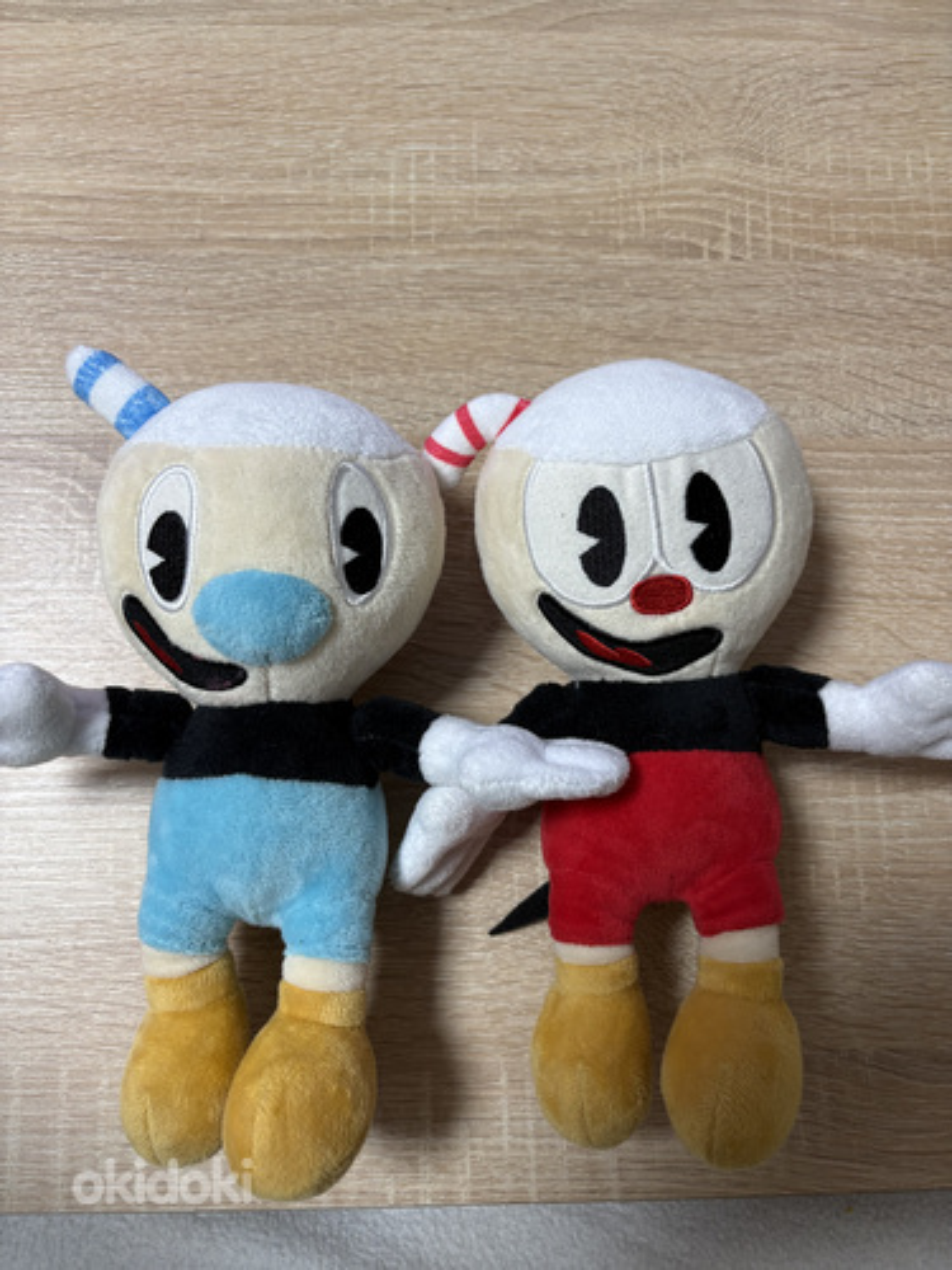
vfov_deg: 67.3
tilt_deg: -79.8
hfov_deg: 53.1
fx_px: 953
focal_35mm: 26
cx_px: 476
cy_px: 635
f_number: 1.6
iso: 100
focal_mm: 5.96
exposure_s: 1/50
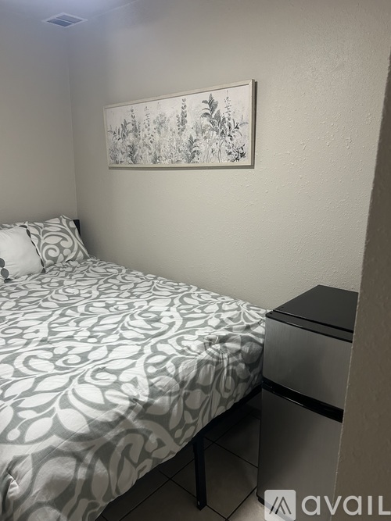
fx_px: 392
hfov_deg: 53.0
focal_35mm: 26
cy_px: 260
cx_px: 196
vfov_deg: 67.3
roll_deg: -1.2
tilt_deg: -15.2
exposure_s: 1/60
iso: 250
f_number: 1.5
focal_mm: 5.7
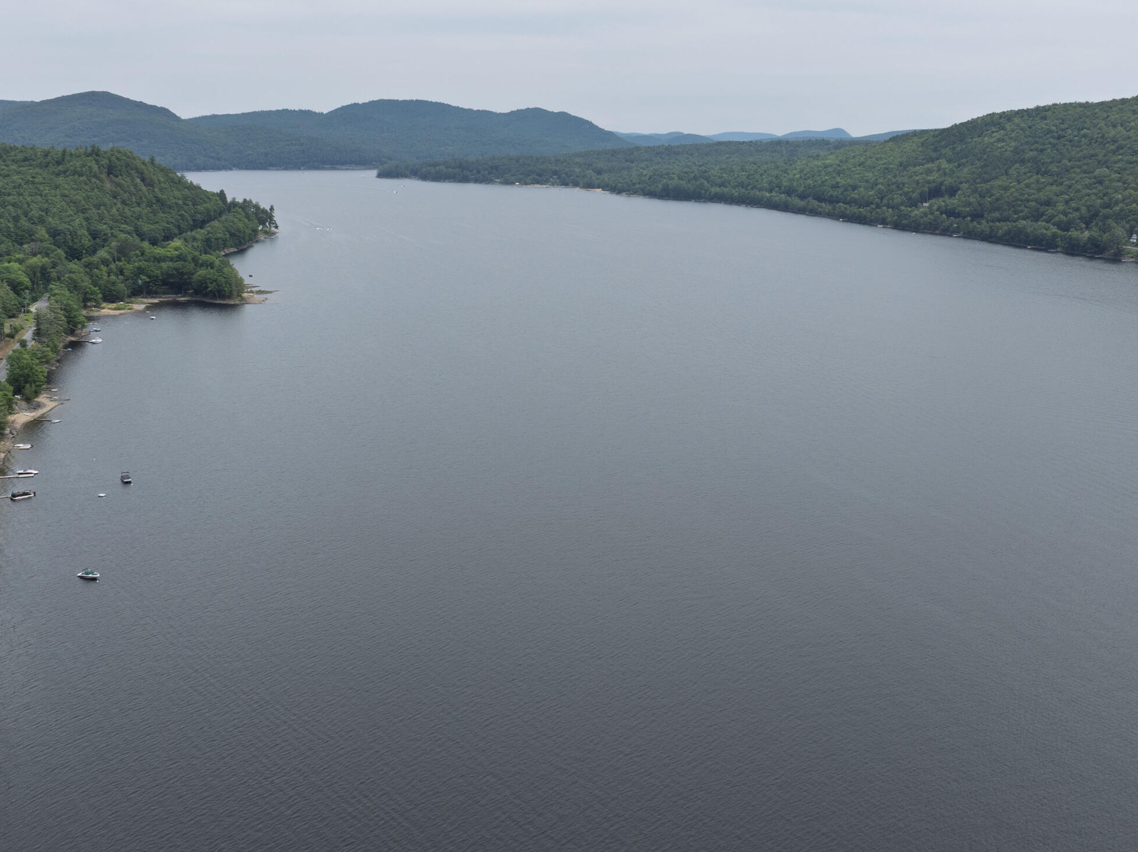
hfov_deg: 50.2
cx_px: 567
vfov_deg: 38.4
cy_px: 334
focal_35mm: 37
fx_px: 1216
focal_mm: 12.29
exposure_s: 1/1600
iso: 110
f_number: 2.8
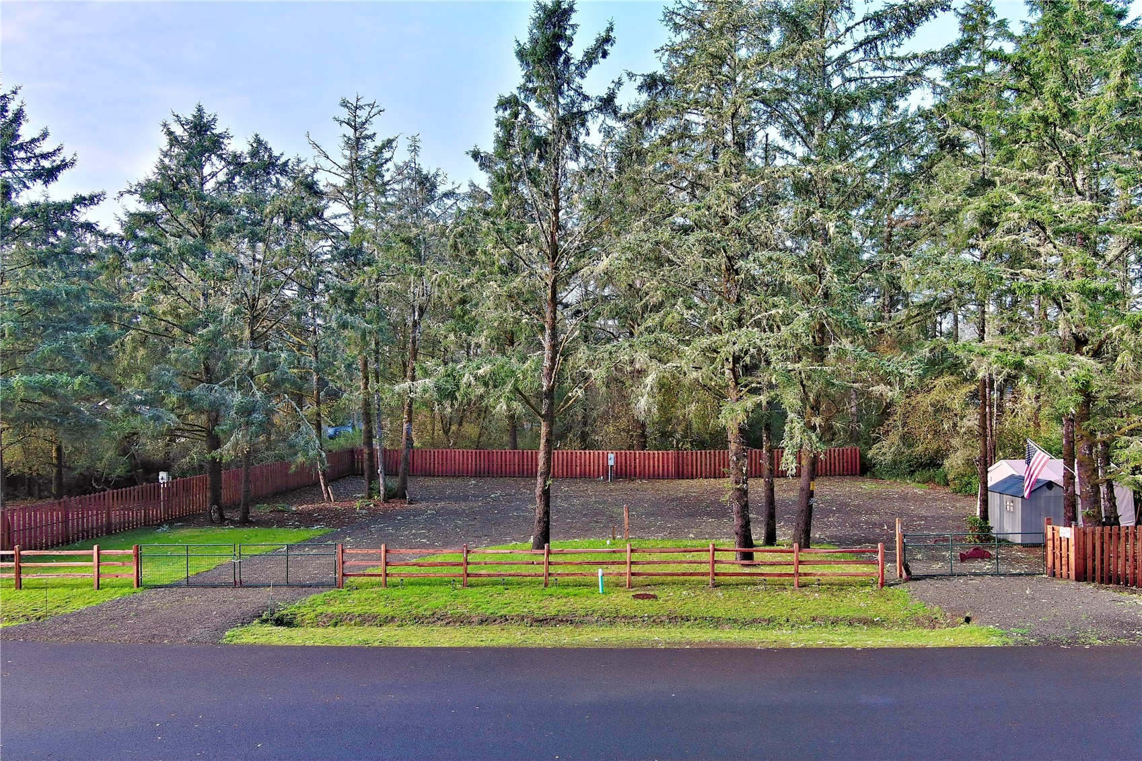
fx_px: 920
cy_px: 380
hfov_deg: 63.7
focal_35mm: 29
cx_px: 571
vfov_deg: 45.0
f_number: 2.8
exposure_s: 1/223
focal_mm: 10.57
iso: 100
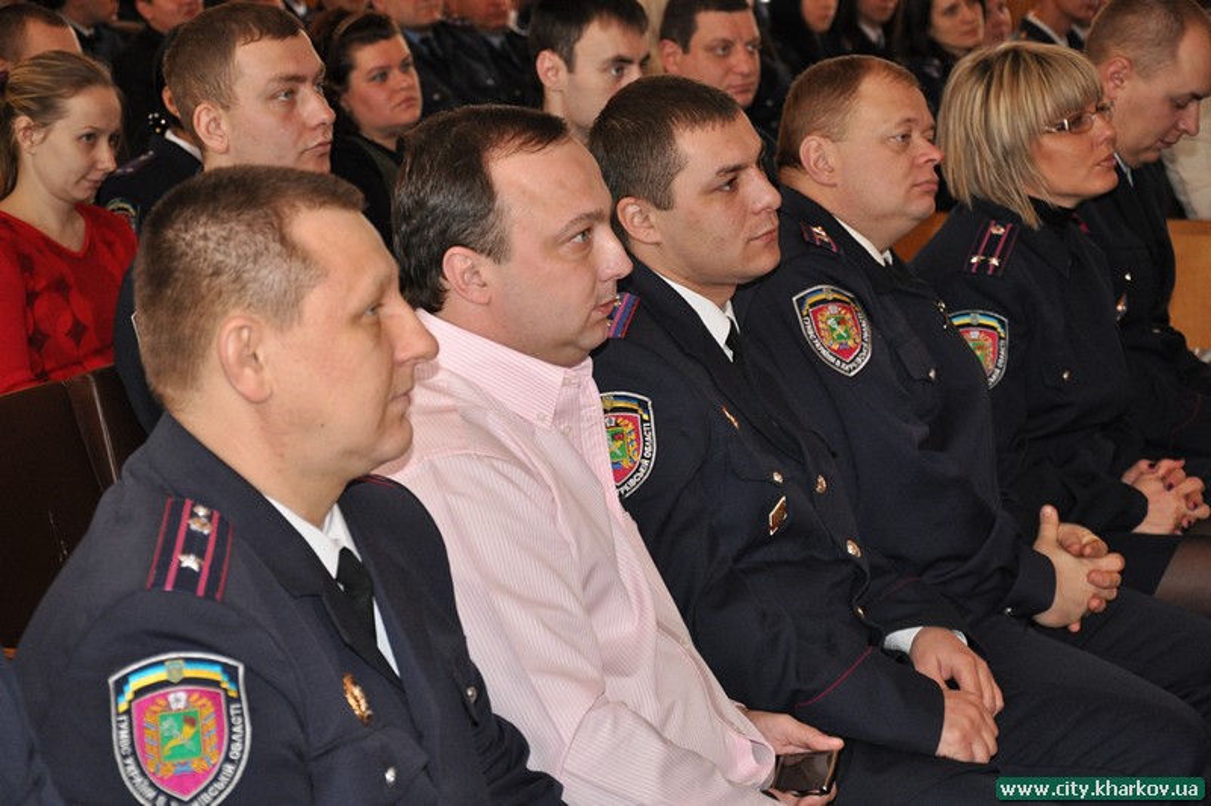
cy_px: 403
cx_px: 606
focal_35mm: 87
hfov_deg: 23.4
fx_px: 2924
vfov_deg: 15.7
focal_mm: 58
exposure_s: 1/60
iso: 800
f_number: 5
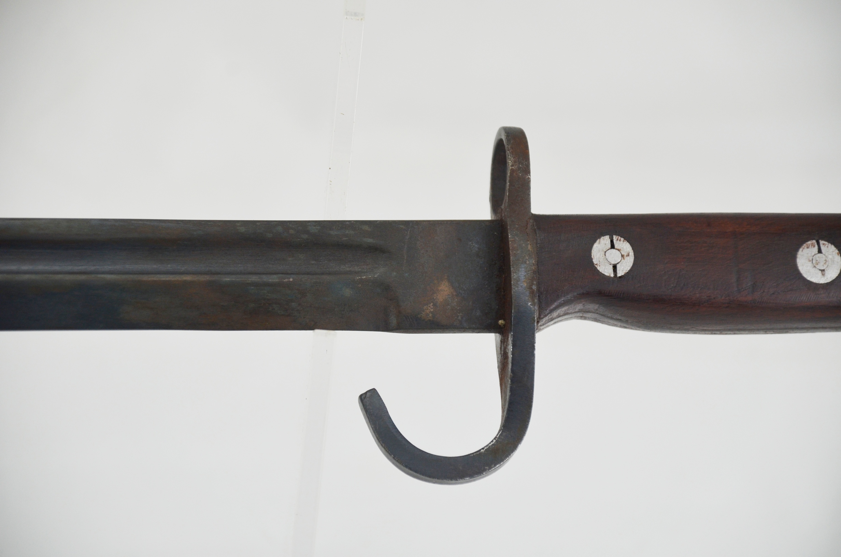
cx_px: 420
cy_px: 278
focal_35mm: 202
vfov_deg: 6.8
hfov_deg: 10.2
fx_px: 4721
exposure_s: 1/250
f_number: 5.6
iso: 560
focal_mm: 135
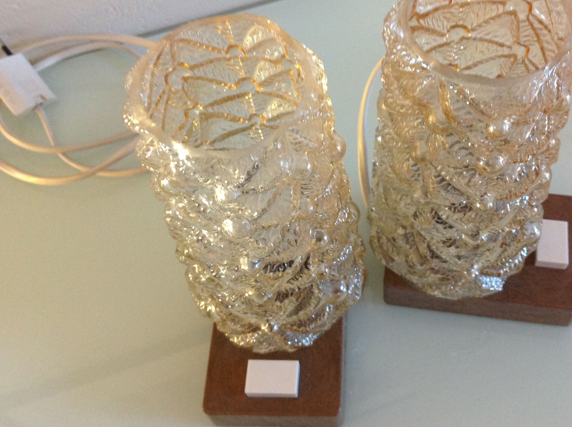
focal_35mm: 45
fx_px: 743
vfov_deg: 32.0
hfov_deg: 41.9
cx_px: 345
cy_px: 166
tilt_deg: -58.5
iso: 200
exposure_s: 1/17
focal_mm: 4.28
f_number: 2.4
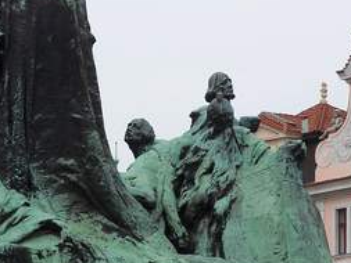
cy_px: 212
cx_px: 58
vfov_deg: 5.2
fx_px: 2901
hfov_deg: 6.9
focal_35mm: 286
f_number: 3.6
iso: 64
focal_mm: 23.9
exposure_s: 1/500
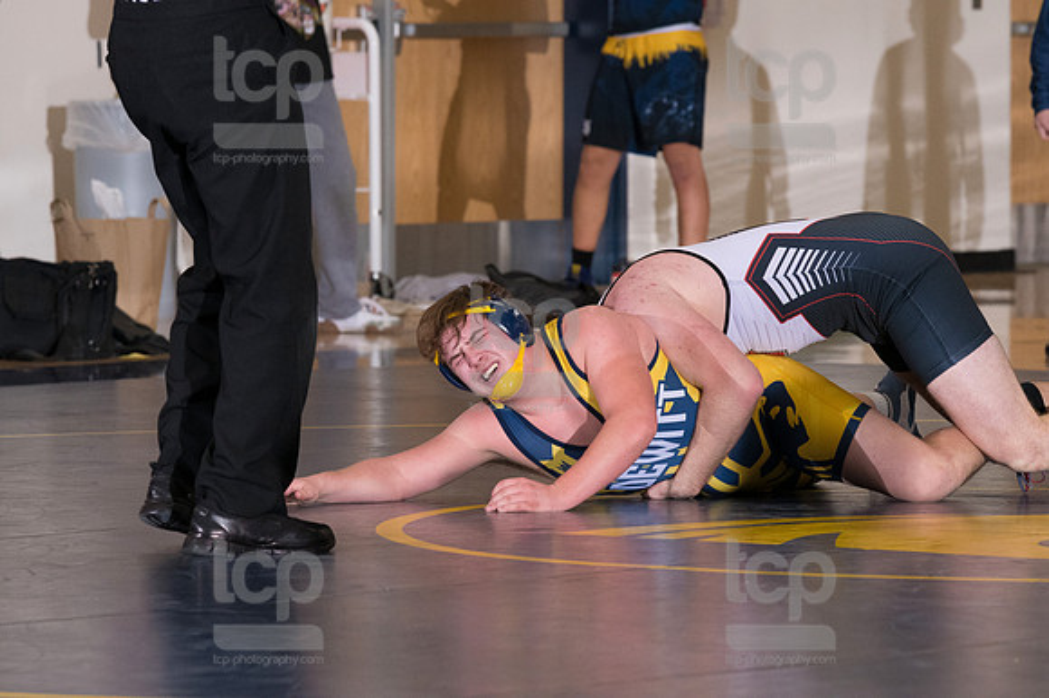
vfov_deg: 4.8
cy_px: 349
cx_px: 524
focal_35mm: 285
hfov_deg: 7.2
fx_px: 8300
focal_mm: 190
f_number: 5.6
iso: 2000
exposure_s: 1/250
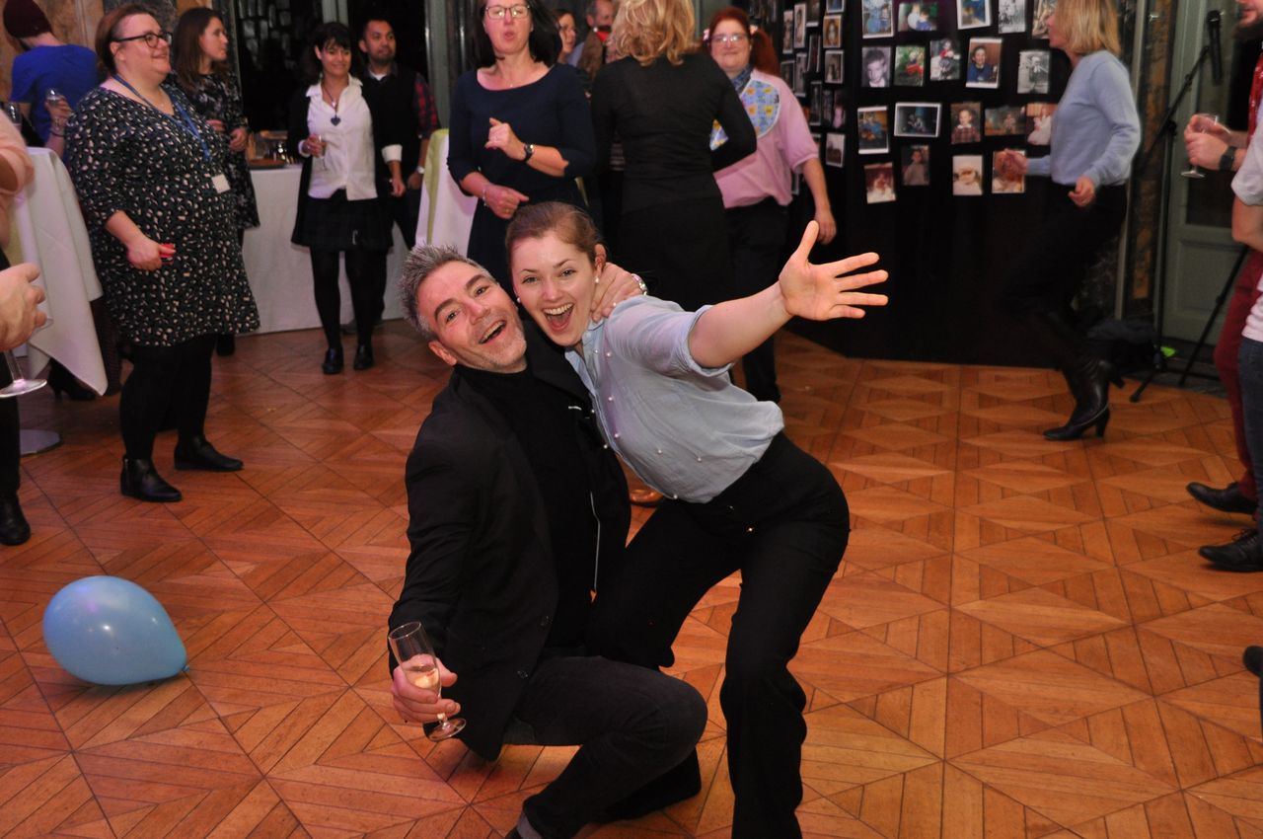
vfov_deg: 29.8
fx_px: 1577
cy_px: 420
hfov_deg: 43.7
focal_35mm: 45
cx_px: 632
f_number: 4.2
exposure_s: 1/60
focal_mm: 30
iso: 800
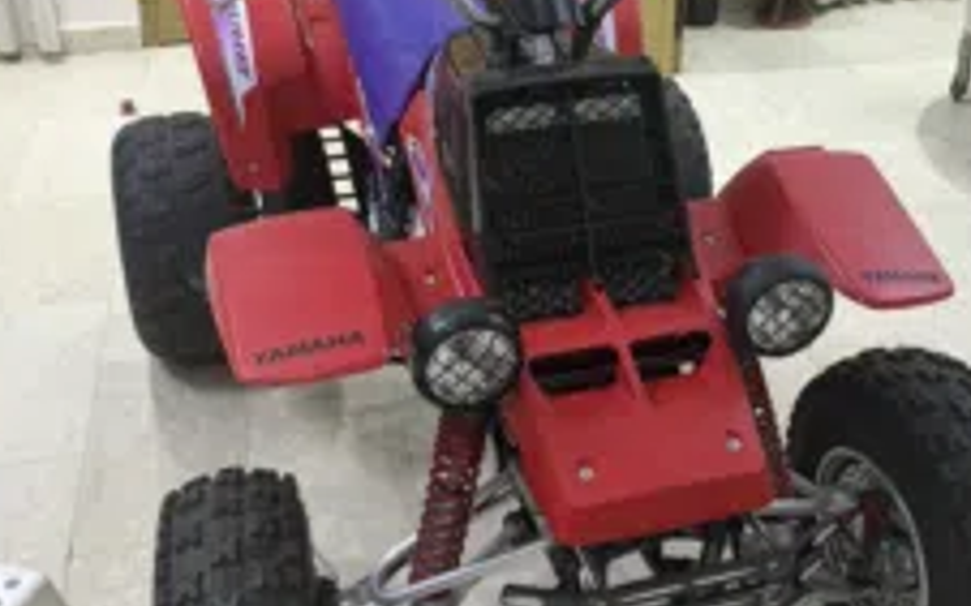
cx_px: 580
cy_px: 245
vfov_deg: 28.5
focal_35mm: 45
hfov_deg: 44.2
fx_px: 1190
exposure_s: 1/50
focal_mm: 6.76
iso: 250
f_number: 1.78
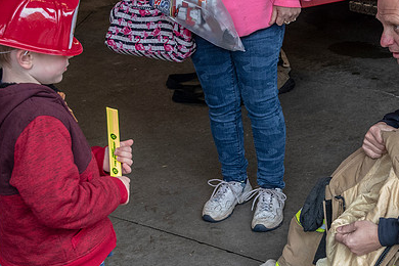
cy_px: 131
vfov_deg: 16.5
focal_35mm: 83
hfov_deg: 24.2
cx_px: 307
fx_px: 920
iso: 2000
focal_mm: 26
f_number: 4
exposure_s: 1/320
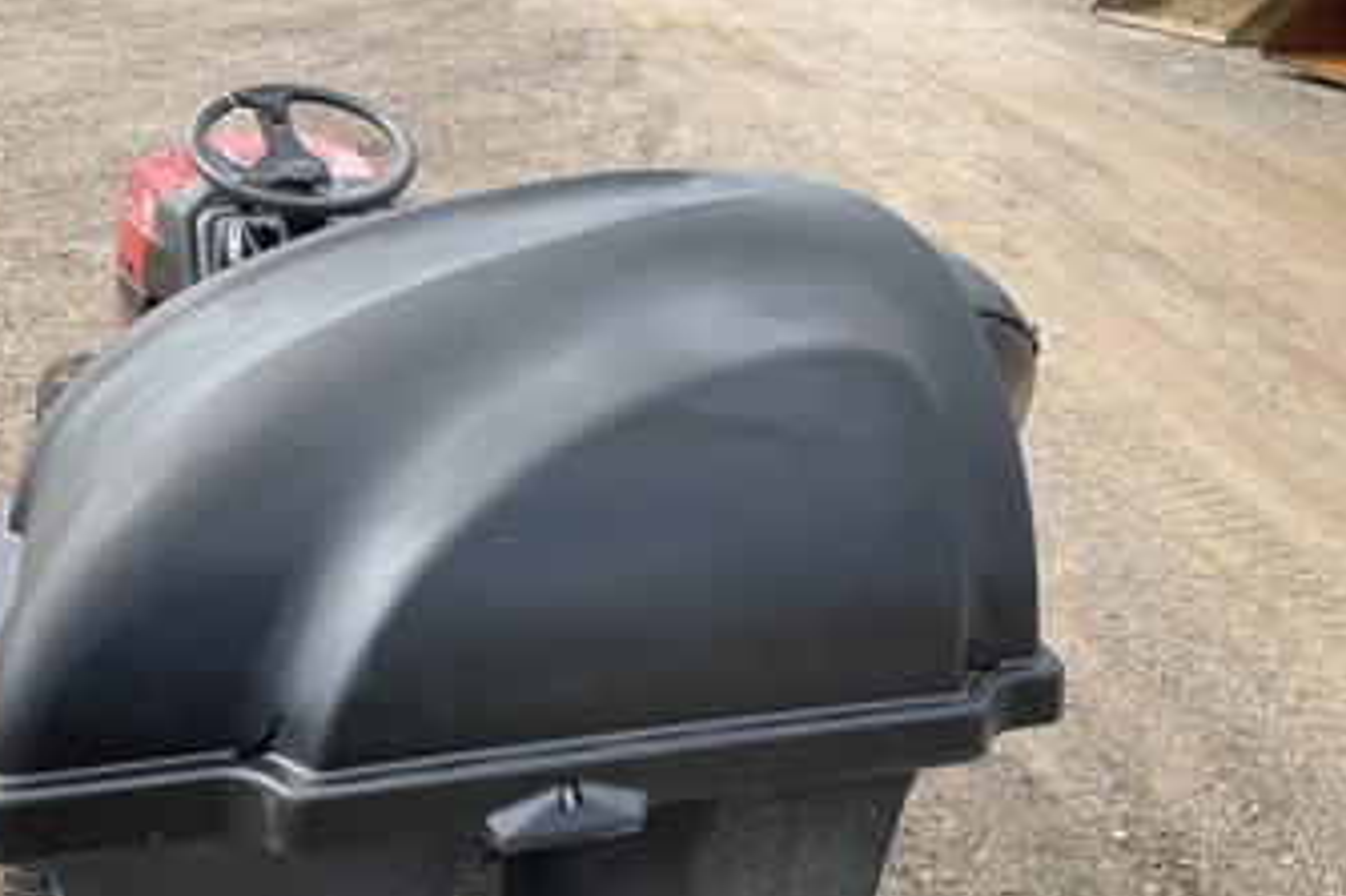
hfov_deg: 53.1
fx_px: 1345
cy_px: 534
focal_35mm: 36
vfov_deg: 36.7
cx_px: 615
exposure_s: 1/545
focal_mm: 3
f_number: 1.8
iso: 25
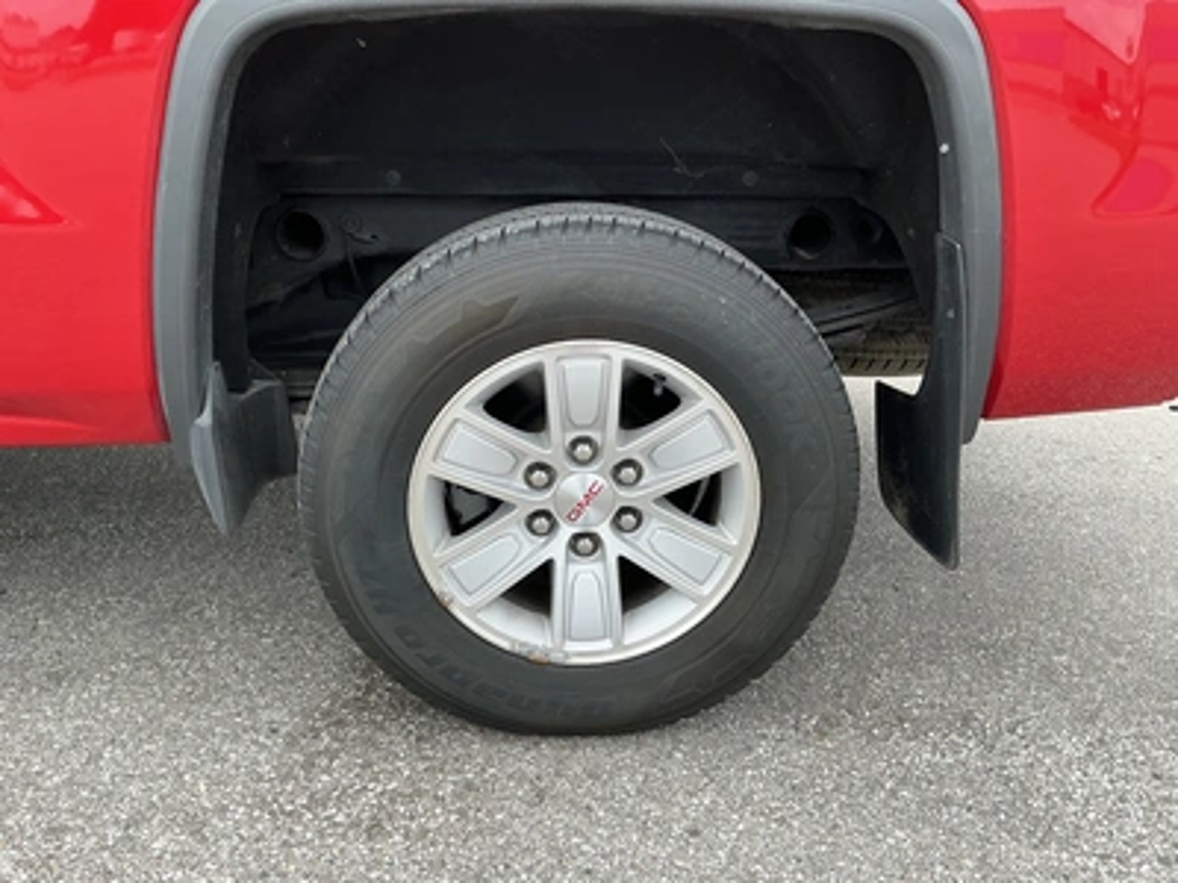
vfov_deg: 49.7
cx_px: 589
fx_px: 953
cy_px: 442
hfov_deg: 63.4
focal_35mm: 28
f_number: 1.8
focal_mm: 3
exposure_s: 1/348
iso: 25
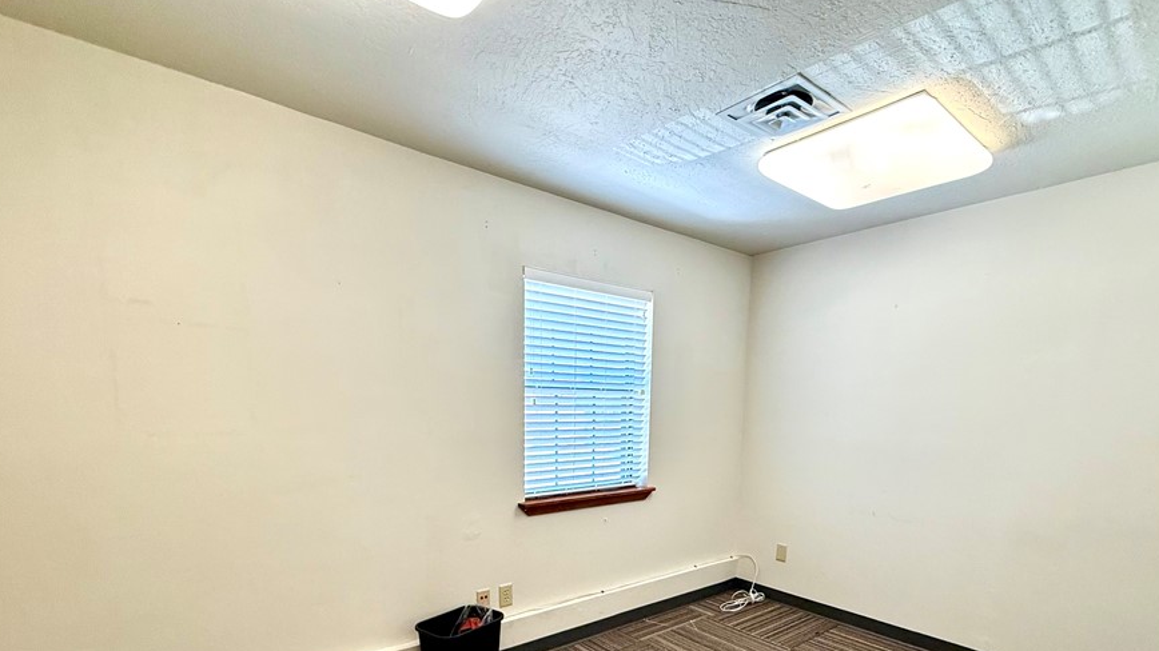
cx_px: 621
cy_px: 496
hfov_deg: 92.5
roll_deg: -2.7
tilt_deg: -9.1
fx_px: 553
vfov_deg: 57.6
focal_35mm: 18
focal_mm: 2.22
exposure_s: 1/120
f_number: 2.2
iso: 160
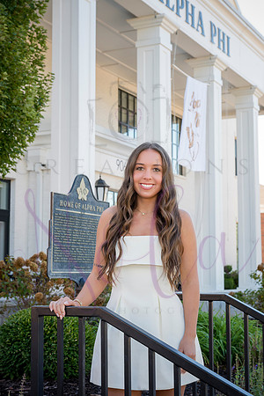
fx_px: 660
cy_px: 198
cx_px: 132
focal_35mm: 60
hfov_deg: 22.6
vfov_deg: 33.4
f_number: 8
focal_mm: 60
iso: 1600
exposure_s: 1/400
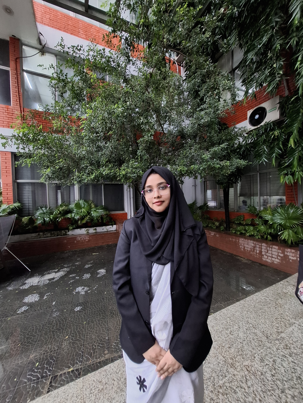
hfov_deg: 89.9
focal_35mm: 13
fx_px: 152
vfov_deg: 106.2
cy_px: 202
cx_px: 152
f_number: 2.2
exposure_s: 1/25
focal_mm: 1.7
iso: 250
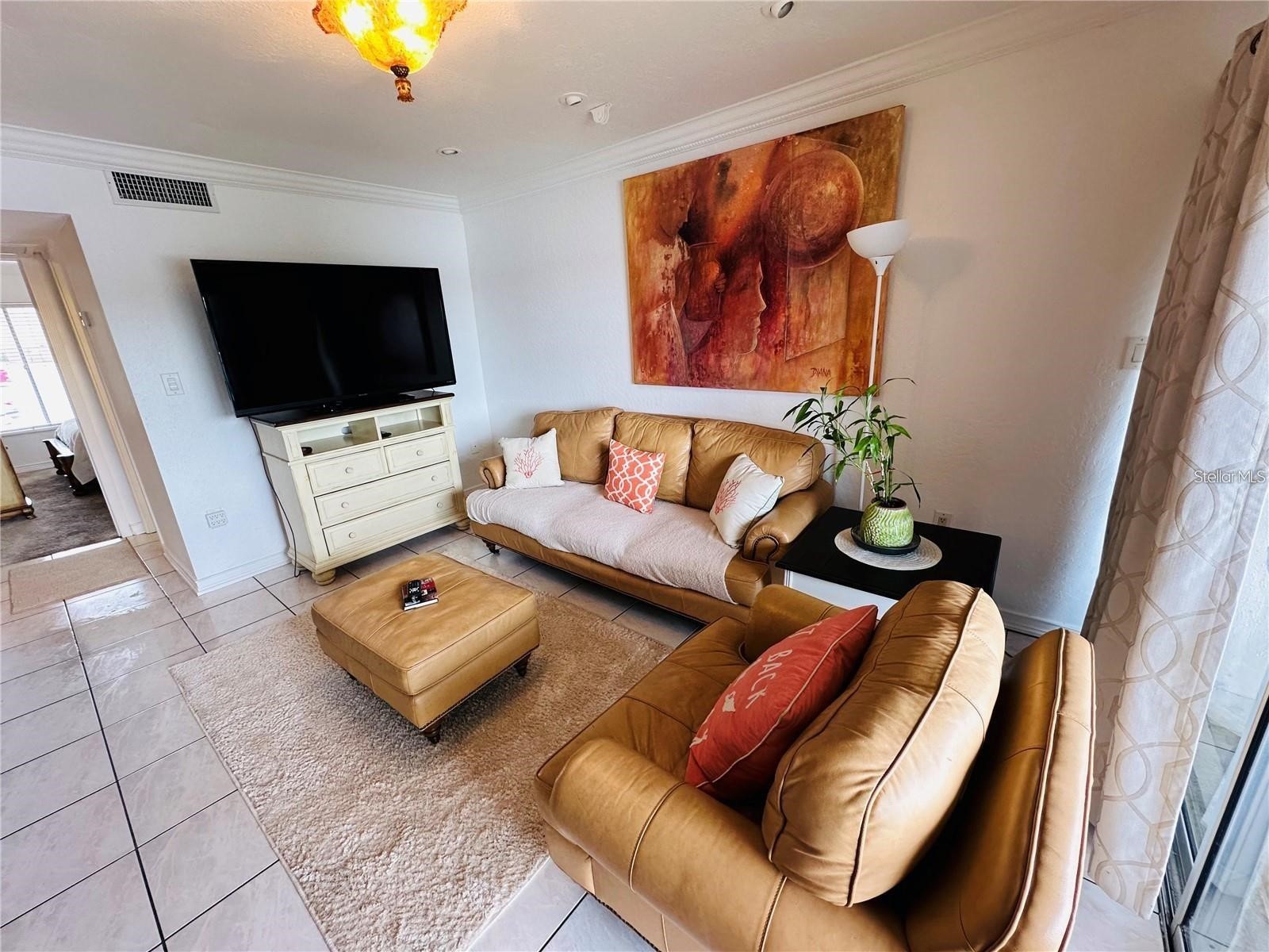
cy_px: 476
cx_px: 634
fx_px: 513
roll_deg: +2.5
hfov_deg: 102.1
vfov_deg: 85.7
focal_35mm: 14
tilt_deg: -17.1
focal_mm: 2.22
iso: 160
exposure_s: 1/120
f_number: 2.2
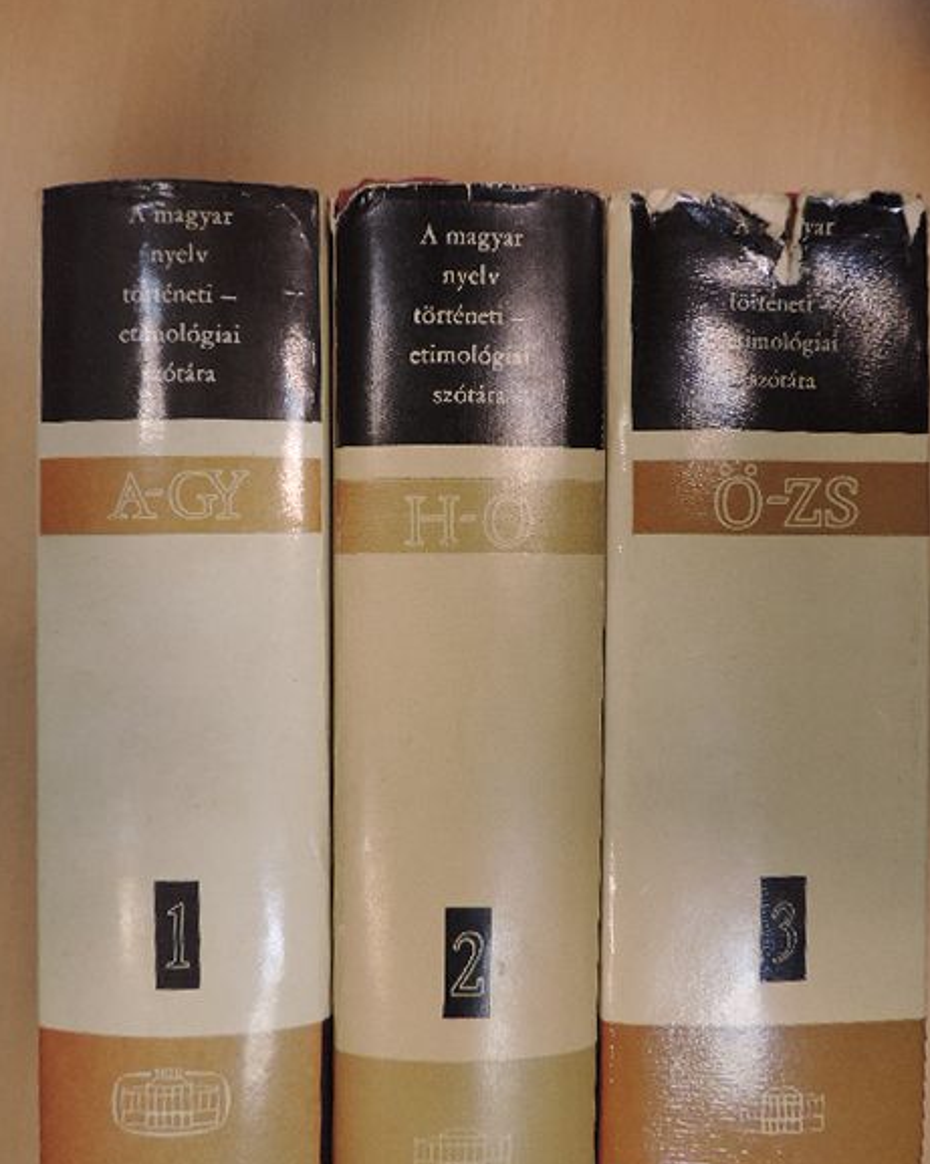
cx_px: 462
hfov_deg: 54.9
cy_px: 569
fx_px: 895
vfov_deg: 66.0
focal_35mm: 26
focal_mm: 4.3
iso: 200
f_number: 3
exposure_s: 1/30
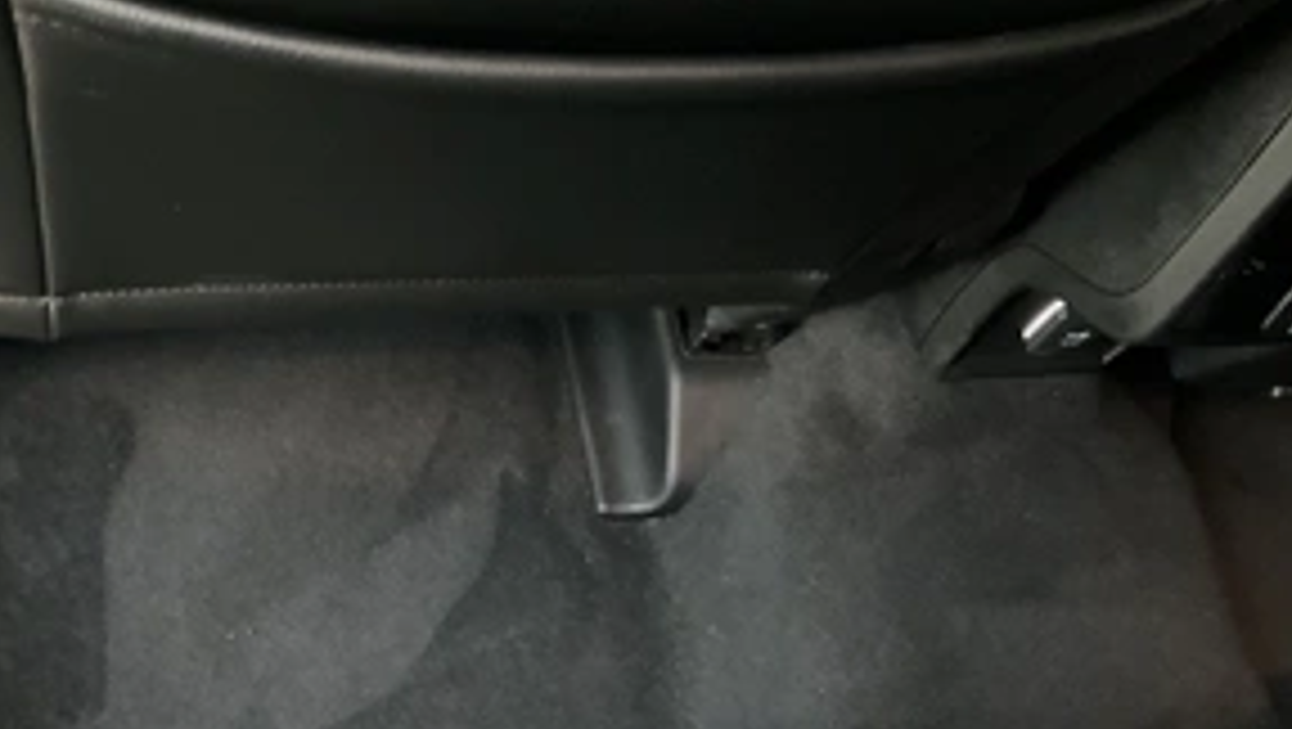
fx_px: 1509
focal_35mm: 44
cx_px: 414
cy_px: 590
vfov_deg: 26.6
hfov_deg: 45.5
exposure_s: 1/20
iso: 640
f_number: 1.8
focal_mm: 3
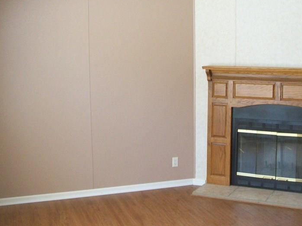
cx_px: 187
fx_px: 462
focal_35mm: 53
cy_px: 119
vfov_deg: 27.5
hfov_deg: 36.0
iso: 200
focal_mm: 6
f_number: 2.7
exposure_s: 1/64.3
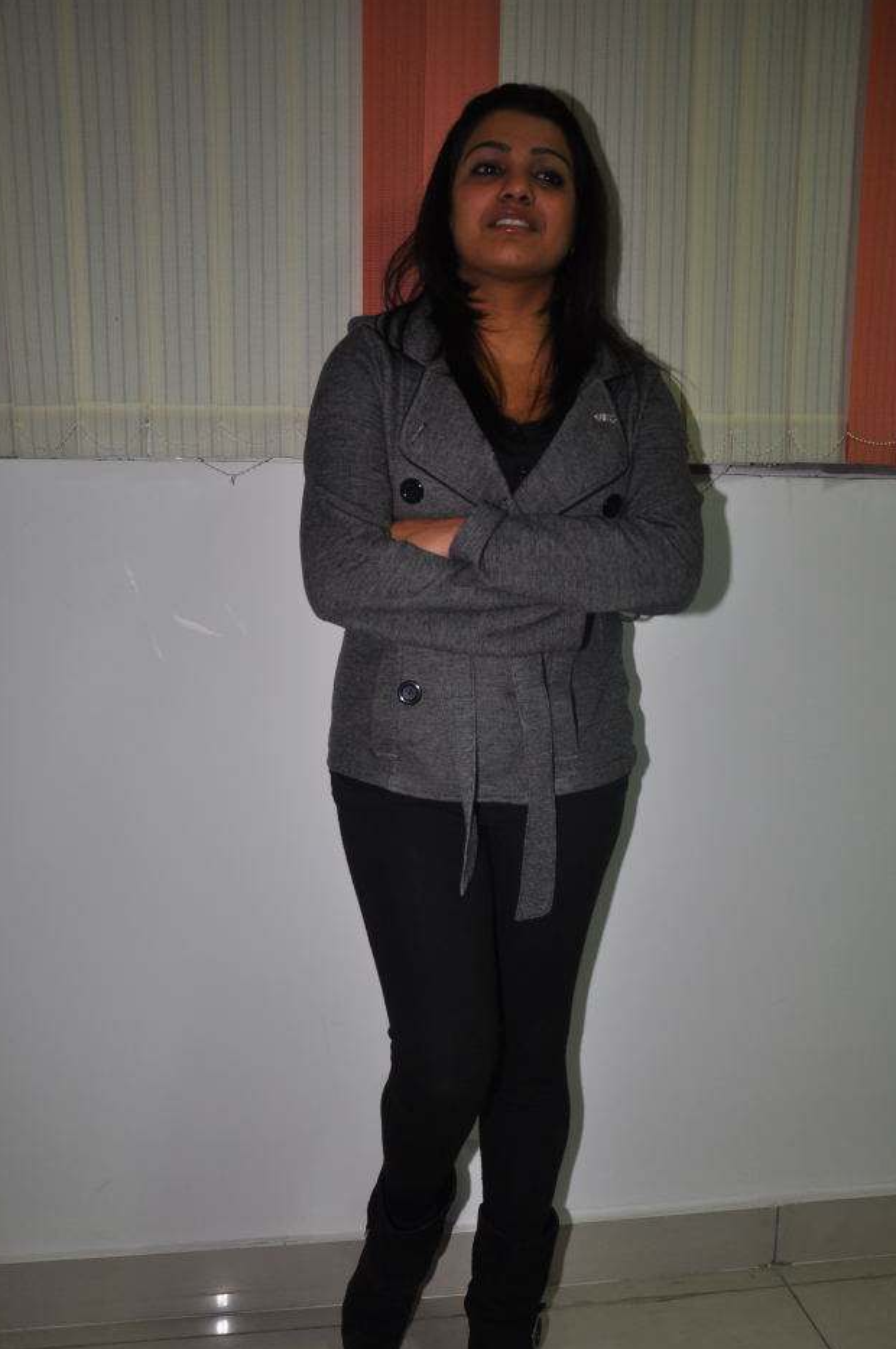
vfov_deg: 55.0
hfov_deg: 38.2
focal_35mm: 35
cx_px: 454
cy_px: 731
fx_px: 1294
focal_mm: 21
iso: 400
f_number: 5
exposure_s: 1/100
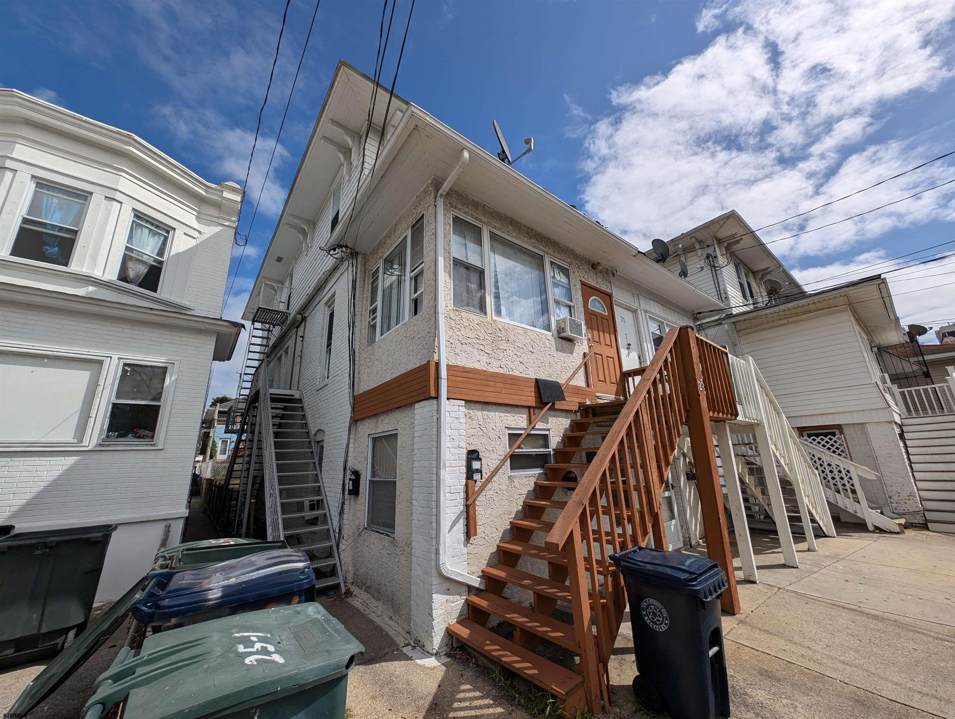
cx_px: 478
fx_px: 332
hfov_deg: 110.5
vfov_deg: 94.6
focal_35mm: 12
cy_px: 360
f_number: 1.95
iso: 41
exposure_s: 1/4237
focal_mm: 2.23
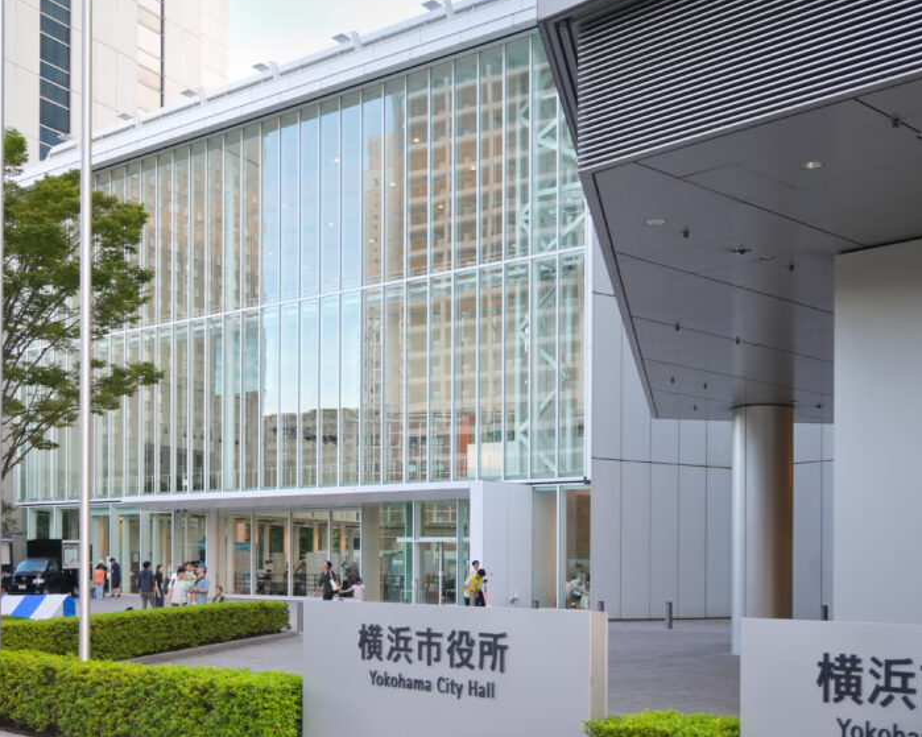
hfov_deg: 41.7
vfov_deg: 33.9
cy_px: 346
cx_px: 419
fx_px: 1210
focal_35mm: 44
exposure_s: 1/50
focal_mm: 21.5
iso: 100
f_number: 4
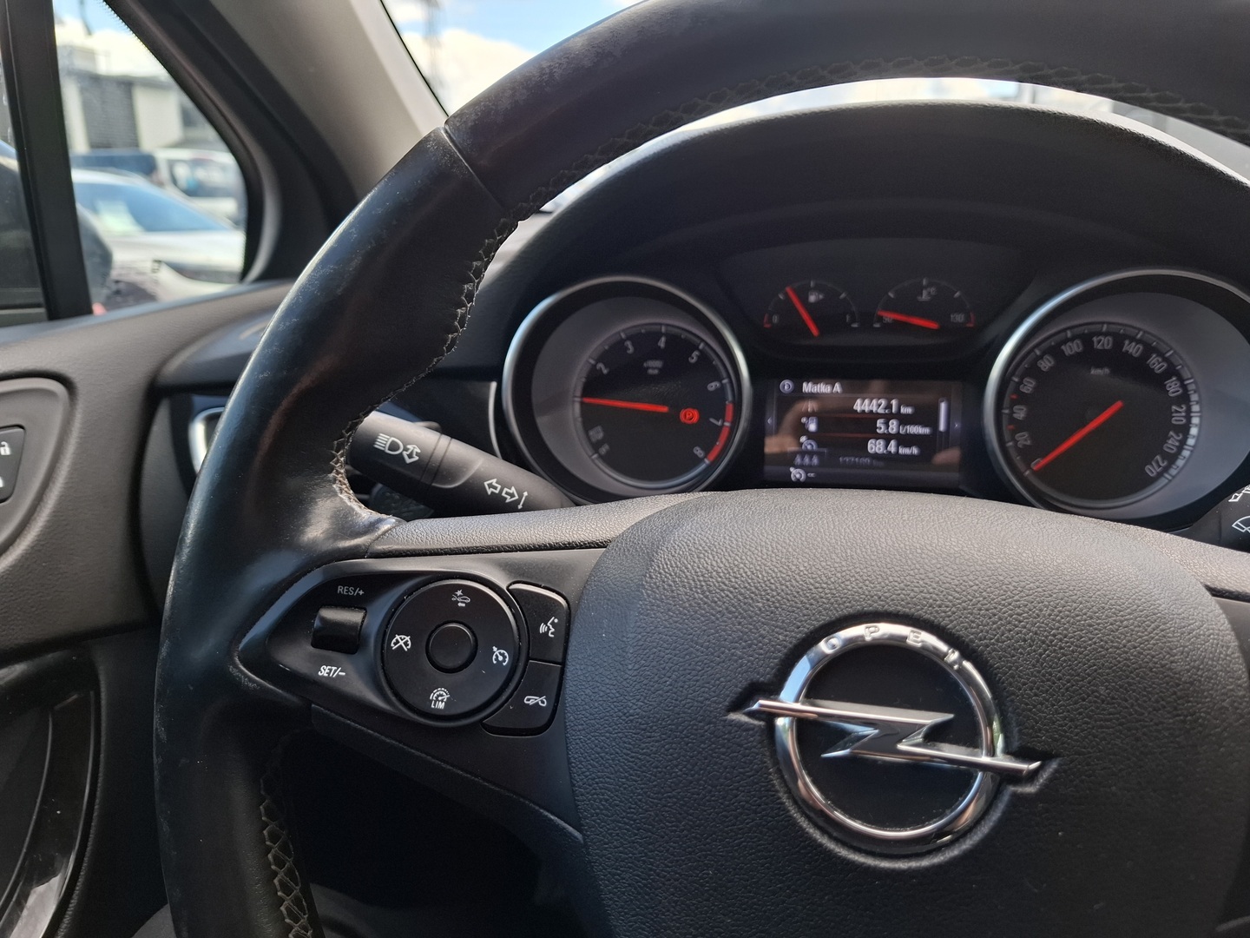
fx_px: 831
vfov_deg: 58.9
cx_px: 625
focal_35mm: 23
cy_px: 469
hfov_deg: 73.9
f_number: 1.8
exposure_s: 1/199
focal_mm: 5.54
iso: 50
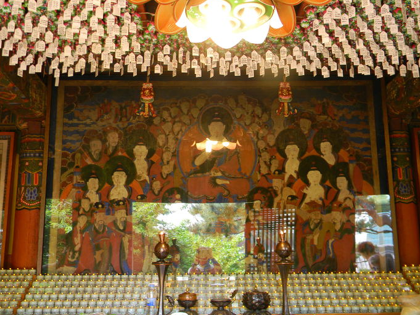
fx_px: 449
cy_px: 159
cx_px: 211
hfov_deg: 50.1
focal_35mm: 37
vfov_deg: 38.7
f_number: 3.7
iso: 80
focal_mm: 6.4
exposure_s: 1/9.8
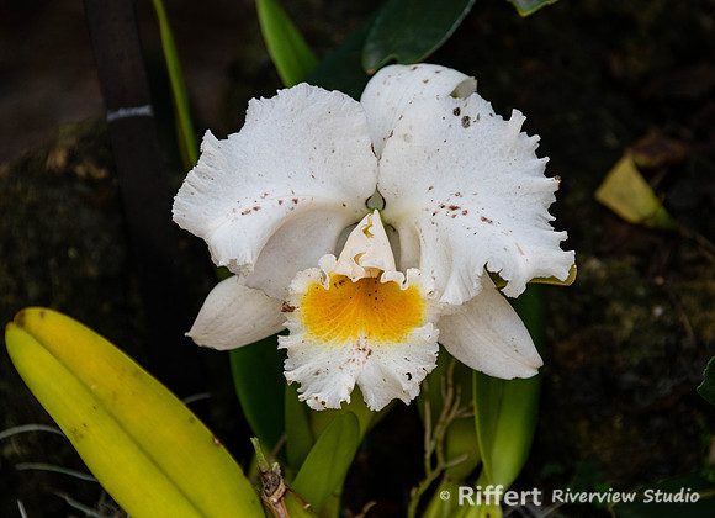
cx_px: 388
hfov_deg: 6.3
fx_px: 6471
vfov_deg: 4.6
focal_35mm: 317
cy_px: 259
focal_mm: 300
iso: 500
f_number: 8
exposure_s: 1/160
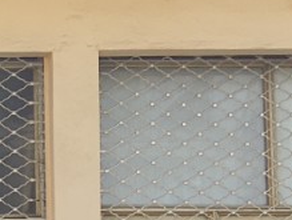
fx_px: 887
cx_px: -224
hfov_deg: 16.0
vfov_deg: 13.0
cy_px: 372
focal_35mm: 105
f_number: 2.2
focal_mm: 1.65
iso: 50
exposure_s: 1/306
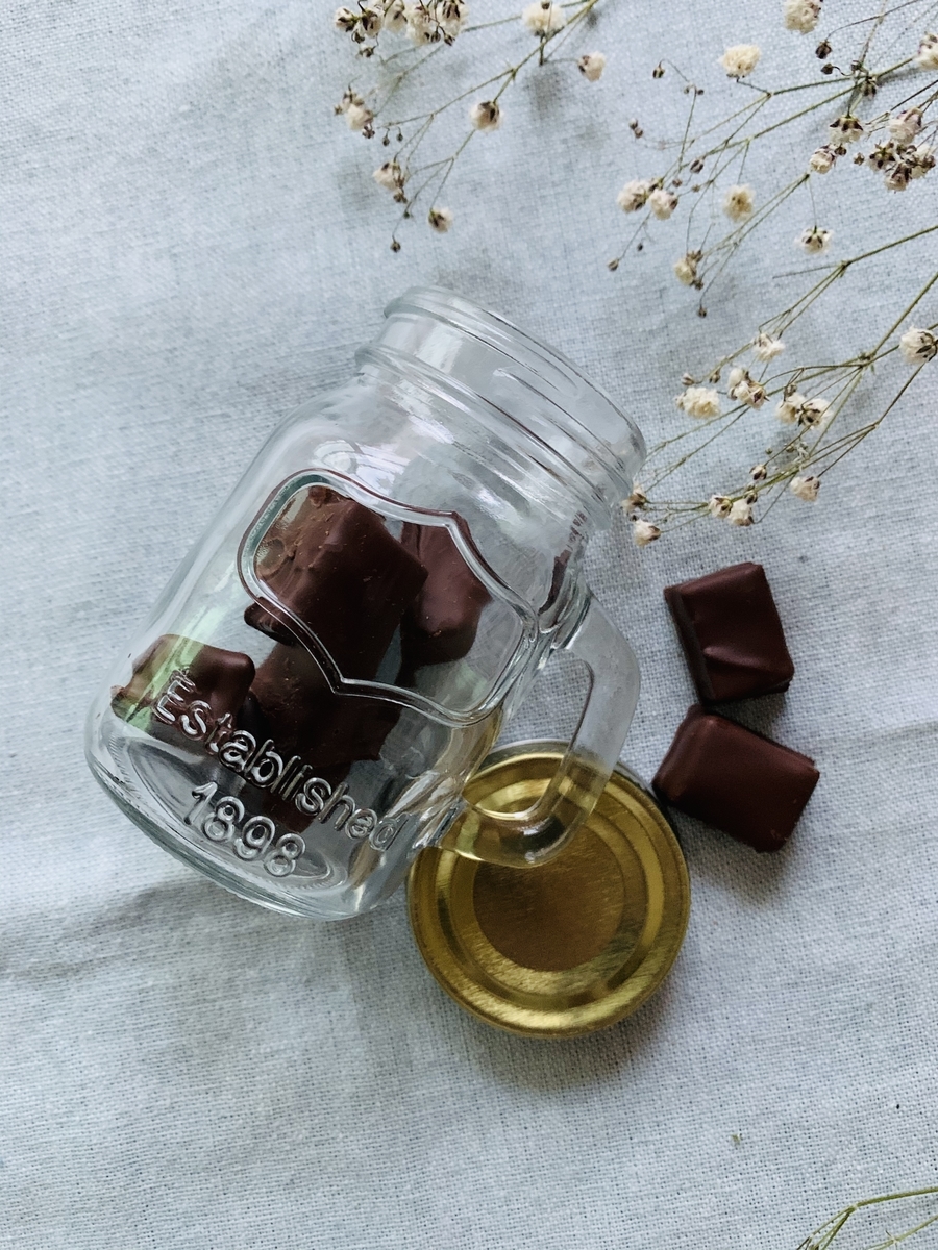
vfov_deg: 67.3
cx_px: 469
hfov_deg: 53.1
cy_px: 625
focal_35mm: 26
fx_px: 939
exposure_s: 1/30
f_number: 1.8
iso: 400
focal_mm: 4.25
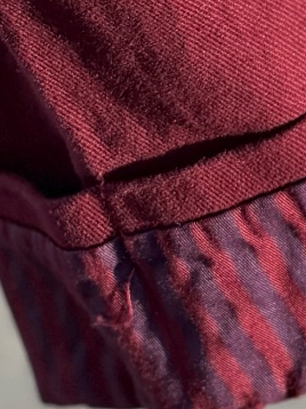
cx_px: 875
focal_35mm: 164
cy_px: -745
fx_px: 1935
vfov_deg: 9.7
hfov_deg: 7.9
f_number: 1.78
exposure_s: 1/1046
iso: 100
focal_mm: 6.76
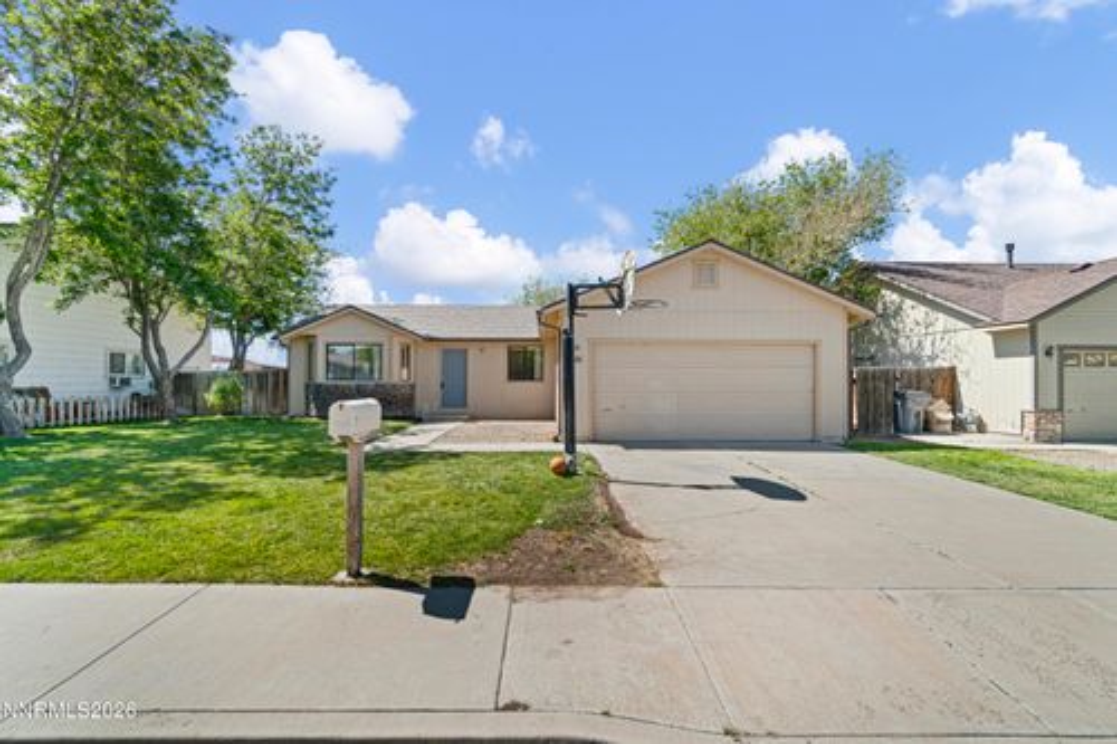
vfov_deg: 77.3
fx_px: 465
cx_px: 558
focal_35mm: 15
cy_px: 372
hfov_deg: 100.4
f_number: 8
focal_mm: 10
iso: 100
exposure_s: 1/30
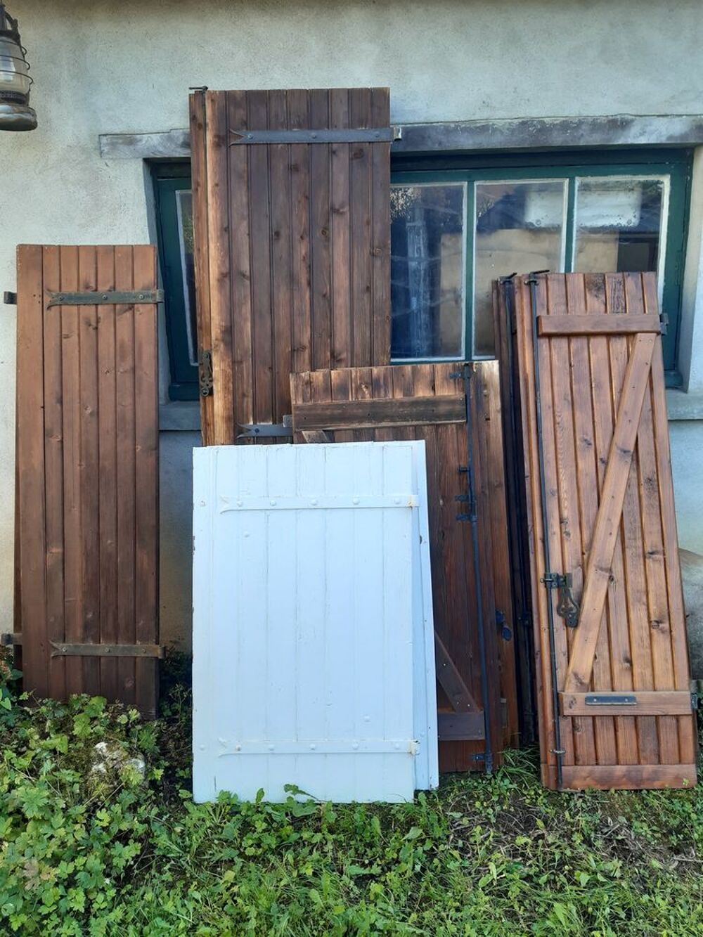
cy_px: 468
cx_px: 352
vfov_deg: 67.3
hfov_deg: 53.1
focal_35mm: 26
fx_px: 704
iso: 40
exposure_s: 1/221
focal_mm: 3.92
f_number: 1.7
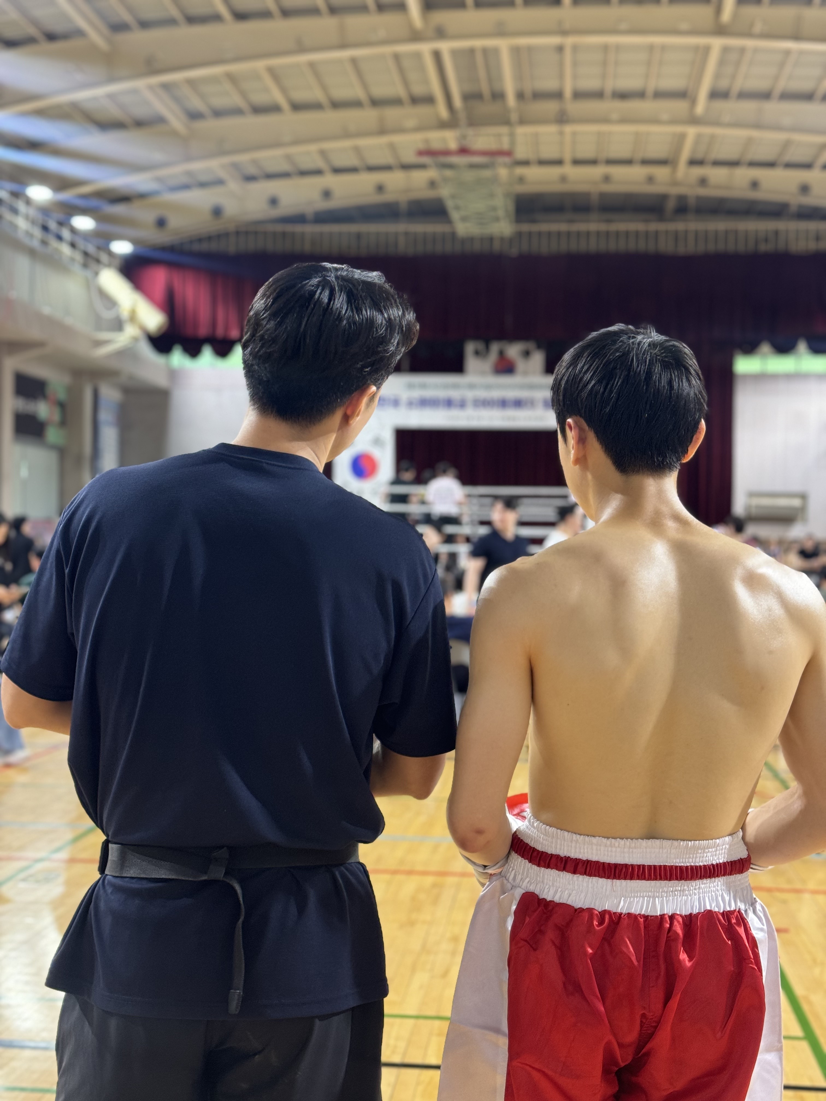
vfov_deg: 39.7
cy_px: 550
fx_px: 1527
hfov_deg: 30.3
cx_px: 413
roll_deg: -1.3
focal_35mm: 48
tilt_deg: +0.3
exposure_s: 1/60
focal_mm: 6.76
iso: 160
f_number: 1.78
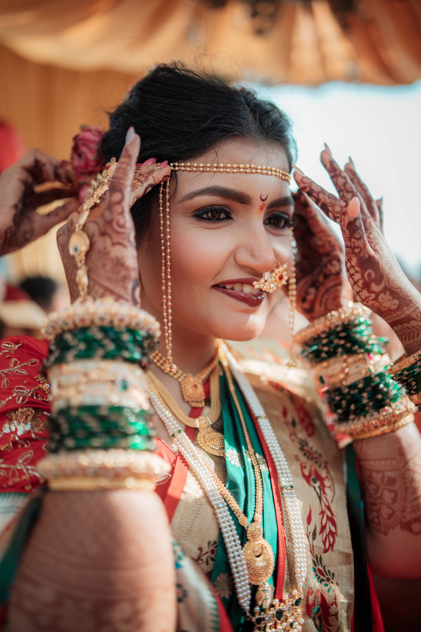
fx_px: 614
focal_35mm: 35
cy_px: 316
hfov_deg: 37.9
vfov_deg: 54.4
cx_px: 210
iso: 100
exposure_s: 1/1000
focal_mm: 35
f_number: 1.4
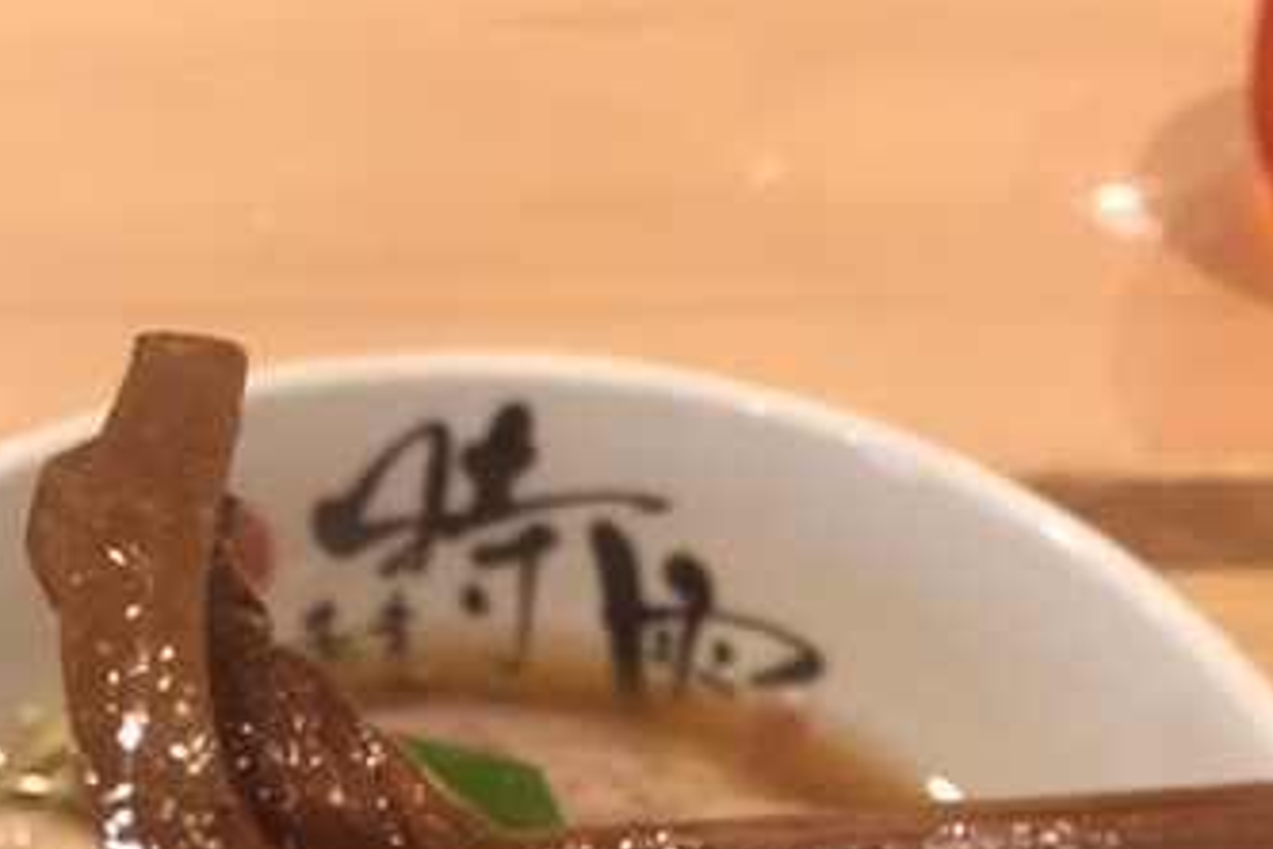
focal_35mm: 58
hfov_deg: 34.0
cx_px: 367
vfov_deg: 21.6
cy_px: 1029
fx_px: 2051
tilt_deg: -54.9
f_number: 2.2
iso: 200
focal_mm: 4.15
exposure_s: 1/30
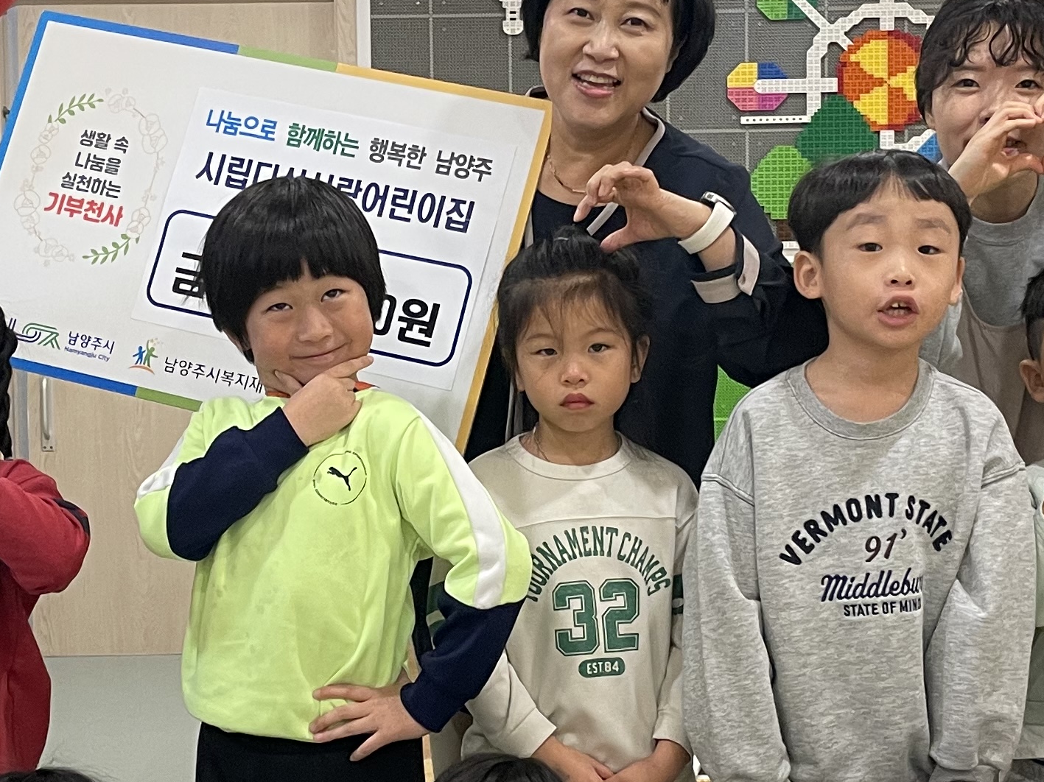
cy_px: 421
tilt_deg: -2.2
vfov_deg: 19.9
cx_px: 530
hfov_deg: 26.3
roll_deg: +1.4
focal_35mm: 74
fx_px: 2231
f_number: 1.6
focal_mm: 4.2
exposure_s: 1/60
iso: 160
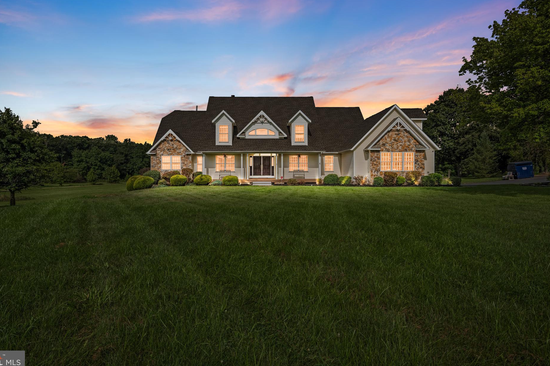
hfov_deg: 81.2
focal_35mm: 21
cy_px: 170
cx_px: 263
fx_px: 321
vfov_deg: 59.4
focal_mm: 19
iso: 250
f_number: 8
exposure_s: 1/500
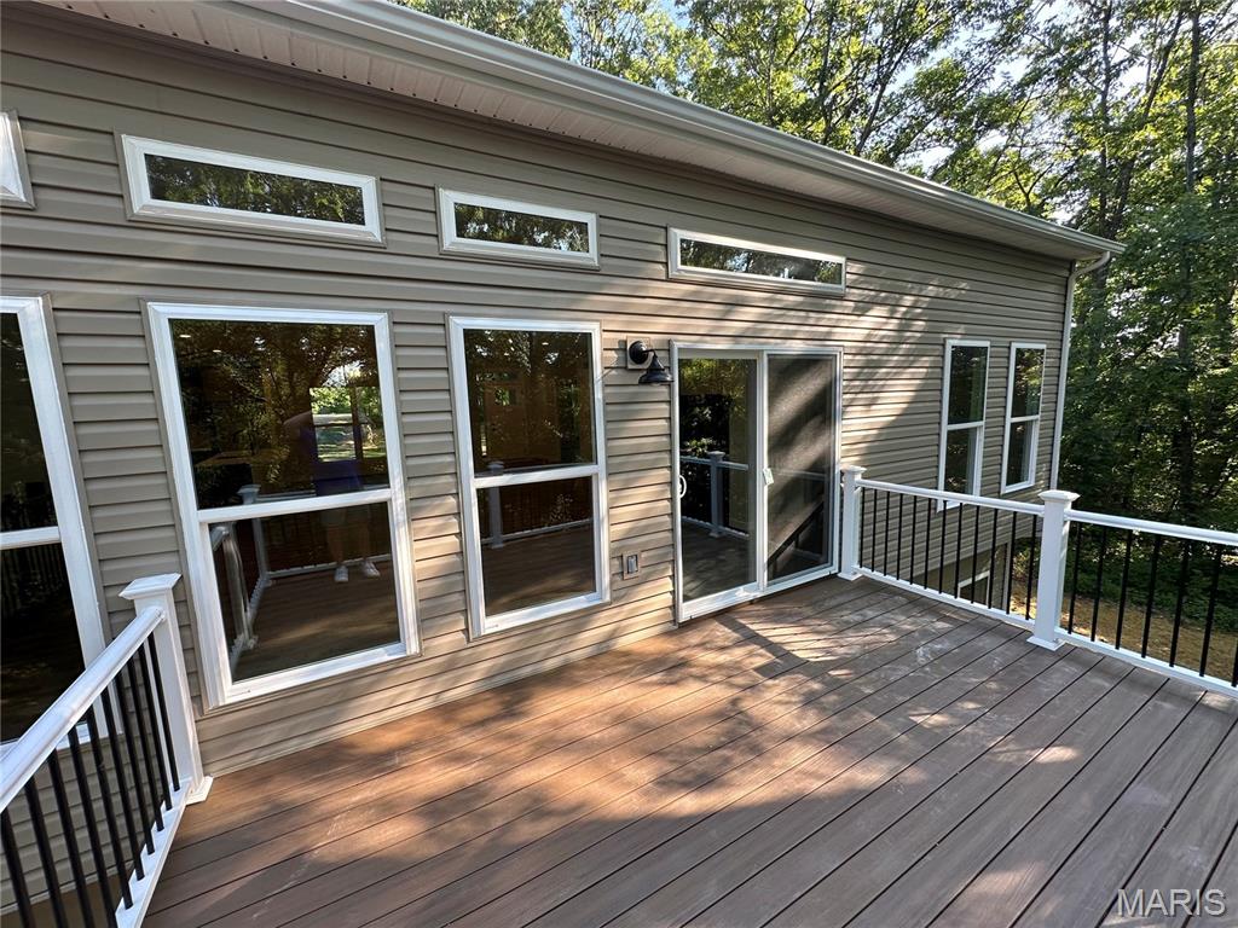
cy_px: 464
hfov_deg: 102.1
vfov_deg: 85.7
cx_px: 619
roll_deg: +2.0
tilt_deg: -9.2
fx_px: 501
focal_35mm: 14
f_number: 2.2
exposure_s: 1/147
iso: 40
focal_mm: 2.22
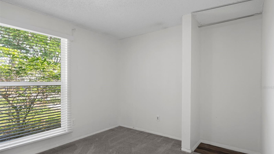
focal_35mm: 20
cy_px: 87
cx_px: 138
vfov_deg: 55.7
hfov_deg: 86.6
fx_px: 145
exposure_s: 1/2
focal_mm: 19
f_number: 9
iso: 320
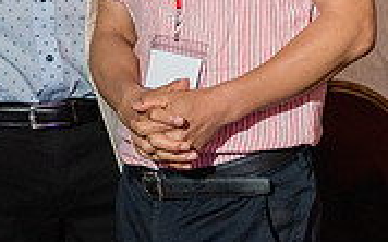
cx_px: -14
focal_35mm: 186
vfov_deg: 6.9
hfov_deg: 11.2
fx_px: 1966
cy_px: -120
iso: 2500
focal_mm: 52.3
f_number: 2.8
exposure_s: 1/250
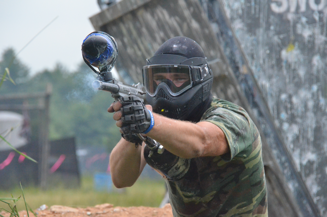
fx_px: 2379
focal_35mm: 262
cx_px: 164
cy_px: 108
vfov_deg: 5.2
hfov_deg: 7.9
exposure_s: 1/6400
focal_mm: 175
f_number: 10
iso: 5000
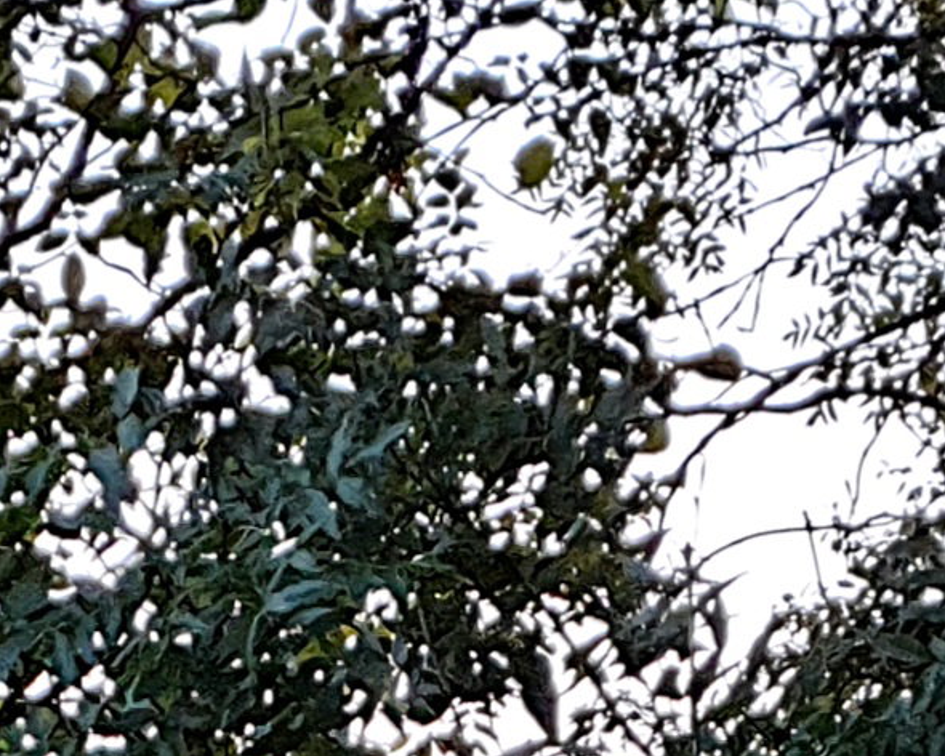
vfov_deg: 10.9
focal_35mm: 125
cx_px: 970
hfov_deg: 15.1
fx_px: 3496
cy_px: 1675
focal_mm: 4.3
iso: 250
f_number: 1.5
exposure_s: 1/10
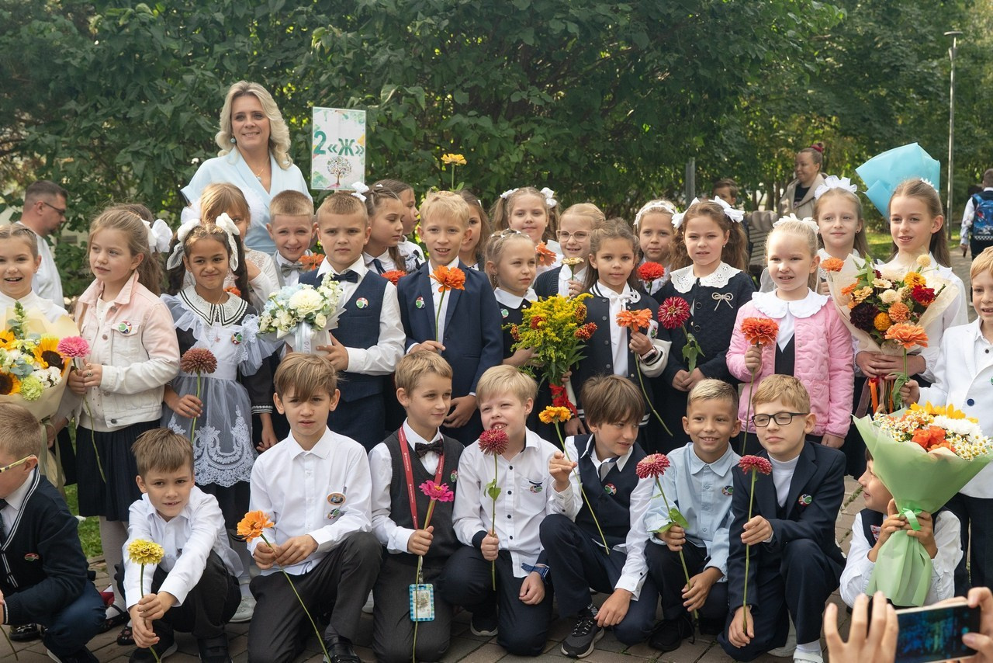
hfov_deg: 46.4
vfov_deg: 31.9
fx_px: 1159
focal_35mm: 42
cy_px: 332
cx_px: 496
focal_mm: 28
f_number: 4
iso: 400
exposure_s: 1/200
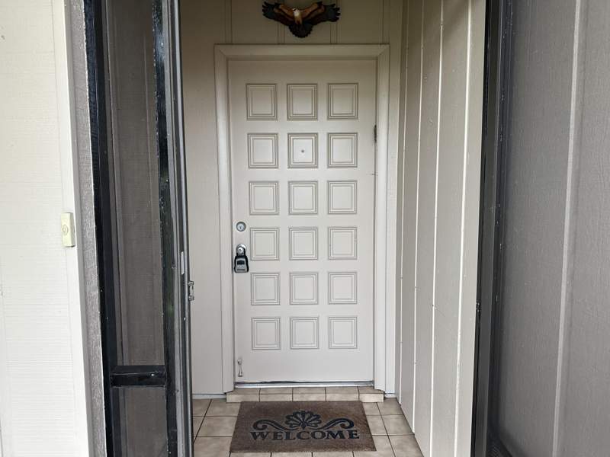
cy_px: 228
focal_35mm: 24
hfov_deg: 71.6
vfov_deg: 56.8
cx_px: 305
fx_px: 423
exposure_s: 1/121
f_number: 1.78
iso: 160
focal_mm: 6.86
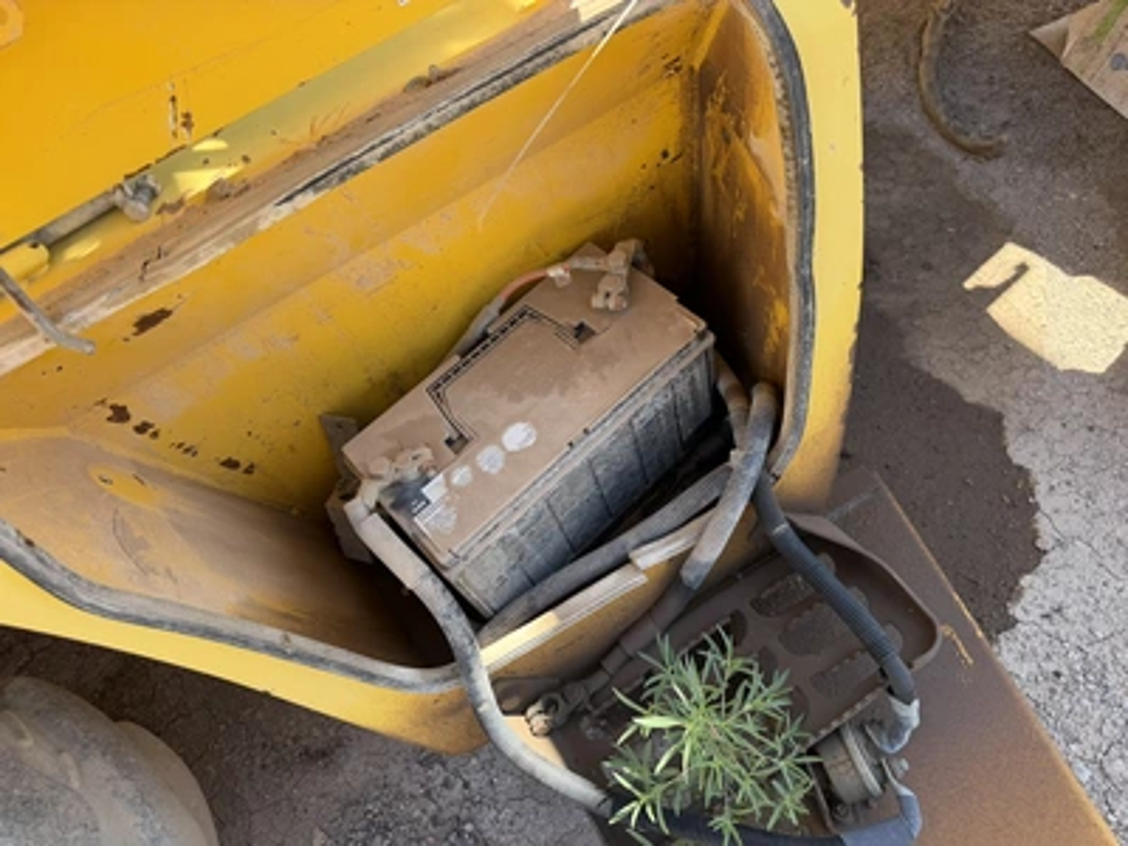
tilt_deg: -52.8
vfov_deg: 56.8
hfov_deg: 71.6
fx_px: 782
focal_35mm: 24
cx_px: 564
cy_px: 423
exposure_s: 1/598
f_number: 1.78
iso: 100
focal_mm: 6.76
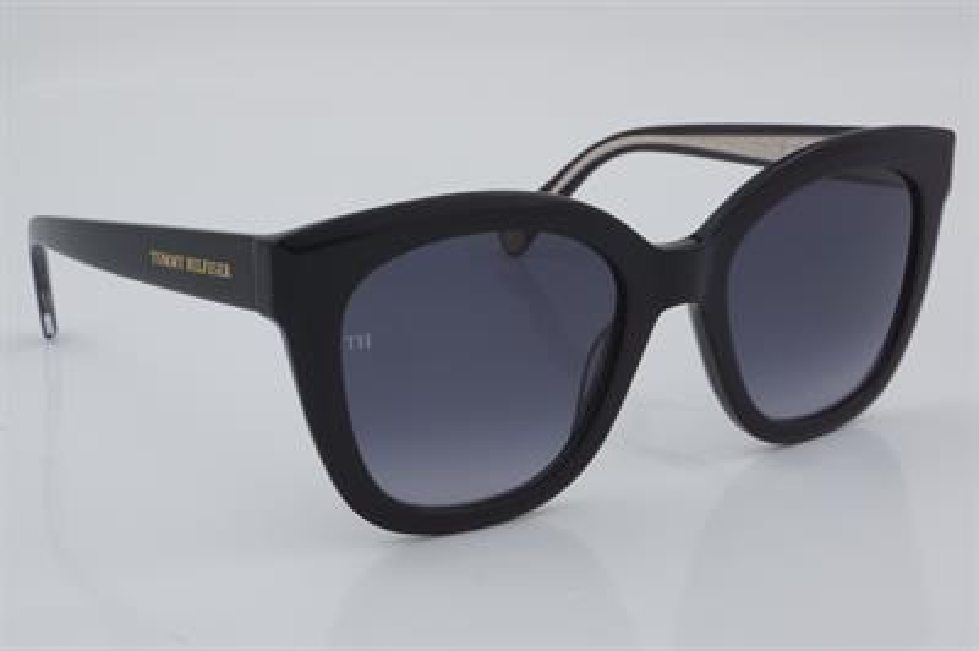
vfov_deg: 18.2
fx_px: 2038
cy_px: 326
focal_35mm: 75
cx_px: 490
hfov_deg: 27.0
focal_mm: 50
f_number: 32
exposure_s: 1/4
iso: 100
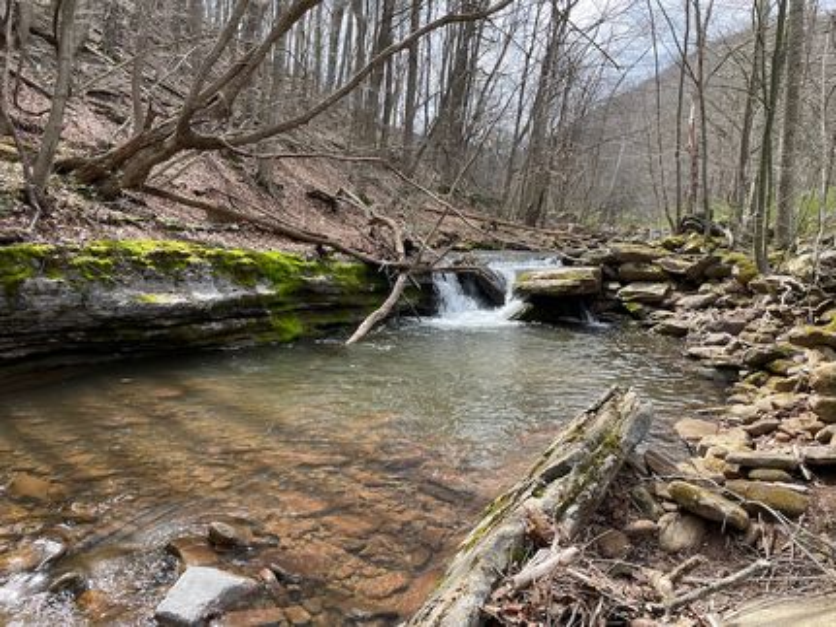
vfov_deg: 53.0
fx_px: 628
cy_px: 314
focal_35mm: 26
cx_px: 418
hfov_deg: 67.3
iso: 32
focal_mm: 4.2
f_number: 1.6
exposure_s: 1/537
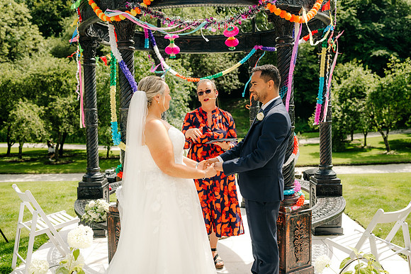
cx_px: 206
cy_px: 137
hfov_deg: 54.4
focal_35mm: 35
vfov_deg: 37.9
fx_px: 400
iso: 100
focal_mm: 35
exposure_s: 1/640
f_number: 3.5
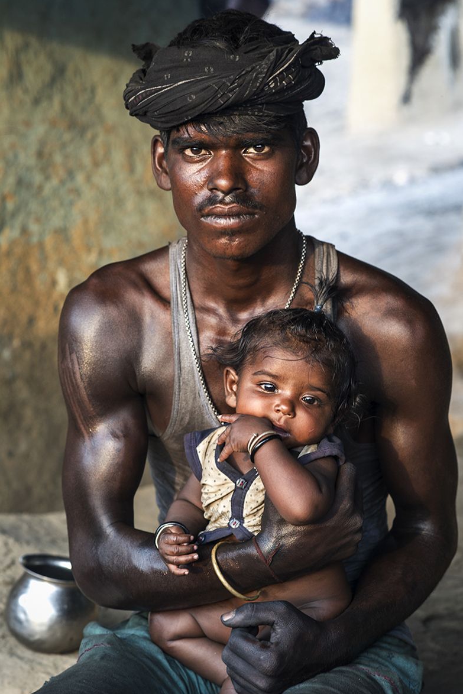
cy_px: 354
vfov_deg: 23.4
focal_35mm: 87
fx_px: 1678
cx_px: 236
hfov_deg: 15.7
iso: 800
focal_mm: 85
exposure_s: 1/100
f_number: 5.6
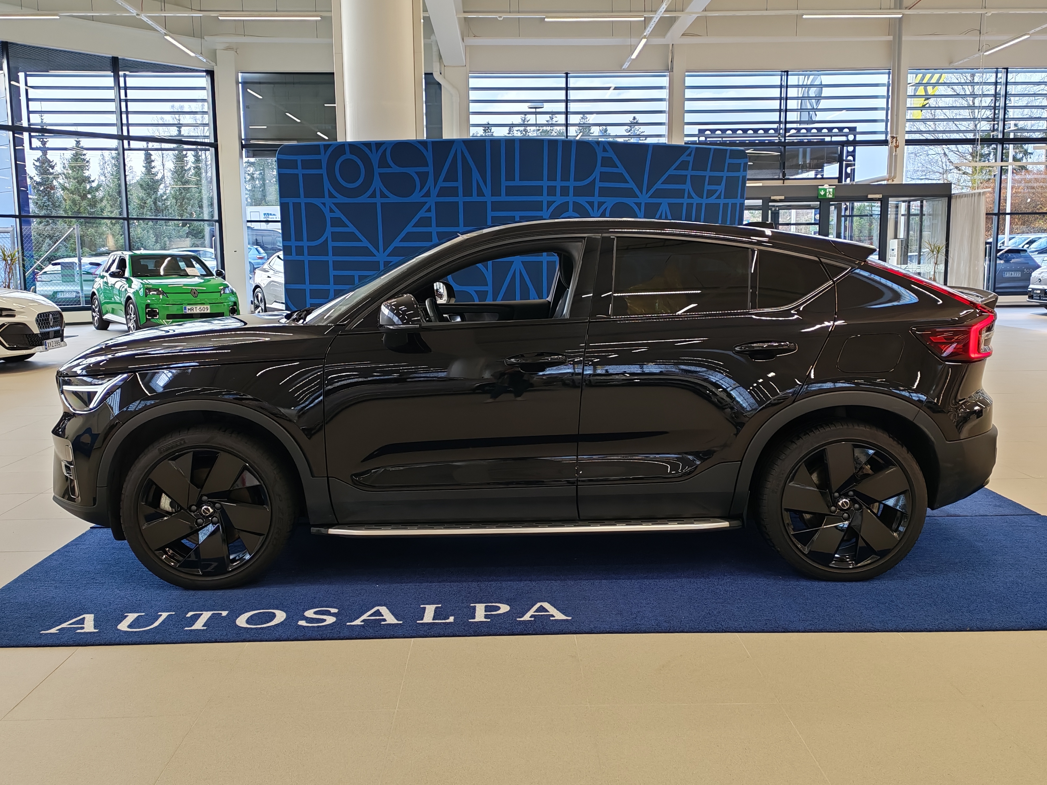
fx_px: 1028
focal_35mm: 34
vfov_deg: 41.8
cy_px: 393
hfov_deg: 54.0
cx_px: 523
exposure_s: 1/100
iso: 160
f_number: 1.9
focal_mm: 6.12
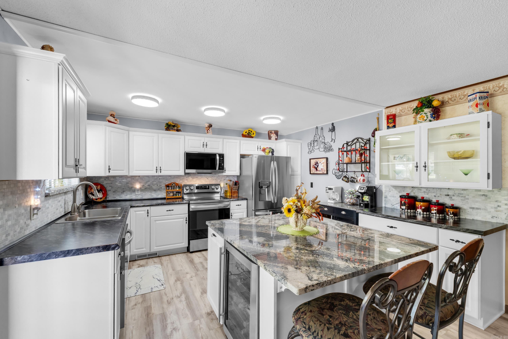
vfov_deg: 77.3
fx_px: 212
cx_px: 254
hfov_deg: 100.4
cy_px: 170
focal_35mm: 15
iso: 320
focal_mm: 10
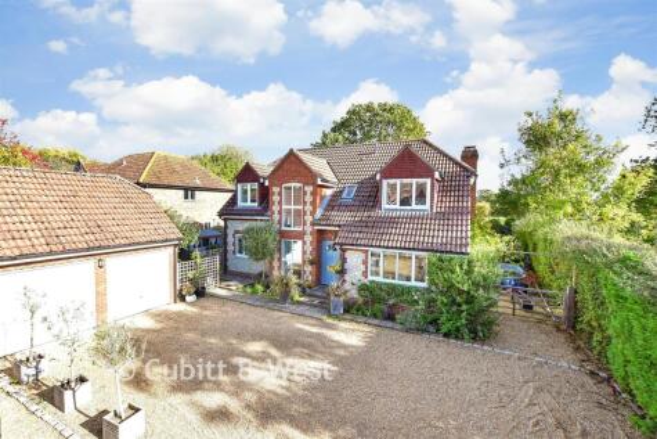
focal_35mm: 15
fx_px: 274
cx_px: 328
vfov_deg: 77.4
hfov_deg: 100.4
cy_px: 220
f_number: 8
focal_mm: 10
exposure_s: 1/200
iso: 500
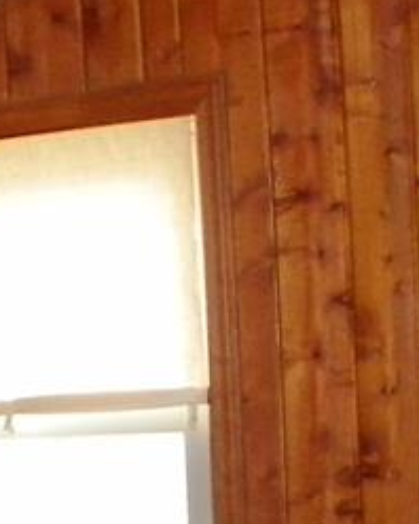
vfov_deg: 14.3
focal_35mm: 131
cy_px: 600
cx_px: -538
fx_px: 2033
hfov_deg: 10.4
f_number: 2.8
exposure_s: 1/30
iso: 200
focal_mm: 4.6
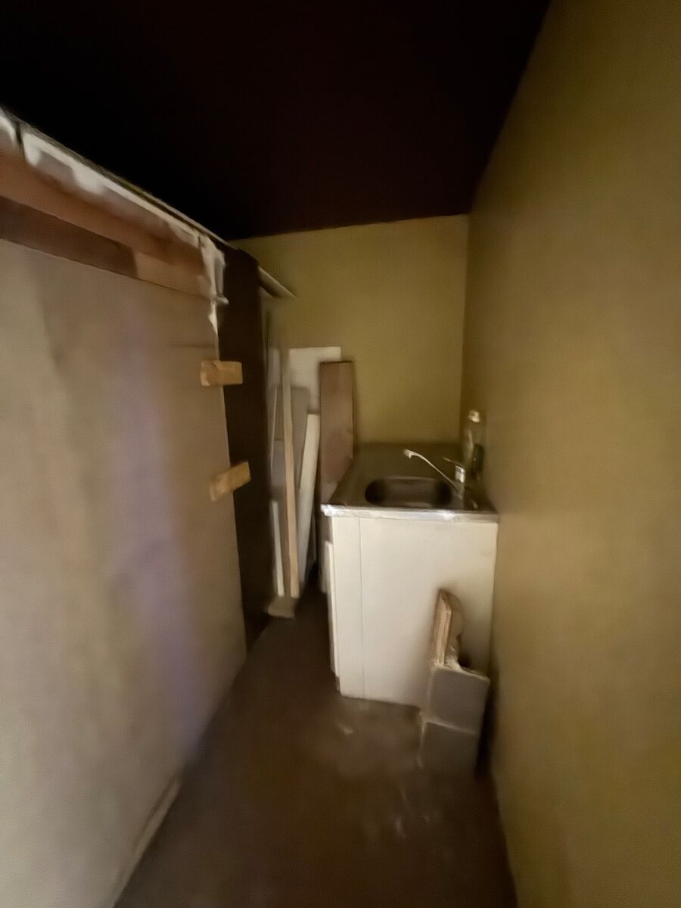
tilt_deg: -13.9
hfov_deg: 85.7
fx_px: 367
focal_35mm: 14
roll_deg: +0.8
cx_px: 340
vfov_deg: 102.1
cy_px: 454
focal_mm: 2.22
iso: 3200
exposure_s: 1/2
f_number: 2.2
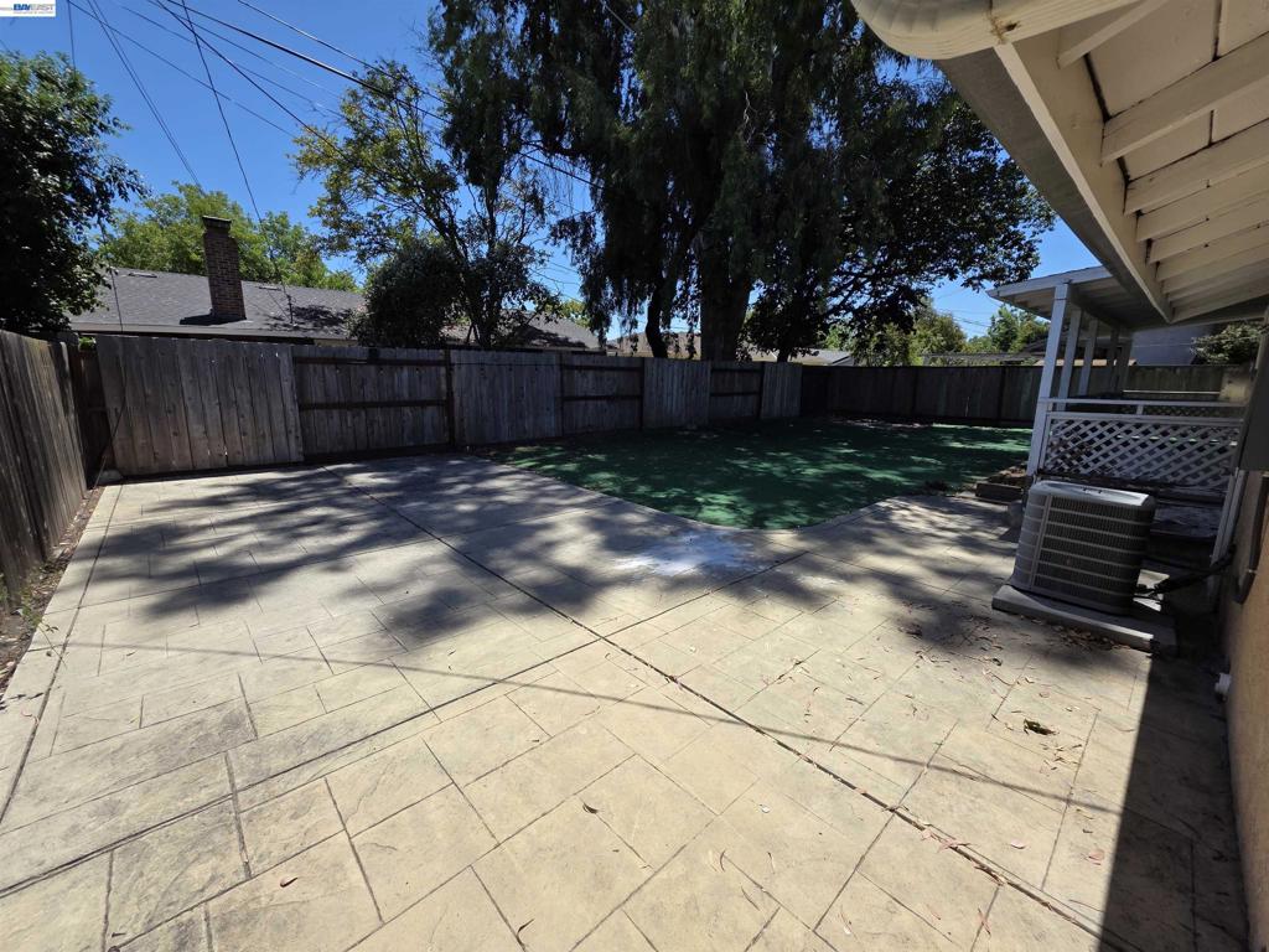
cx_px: 634
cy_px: 476
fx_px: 477
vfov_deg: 89.9
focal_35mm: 13
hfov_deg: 106.2
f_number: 1.9
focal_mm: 2.2
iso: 40
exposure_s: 1/1814
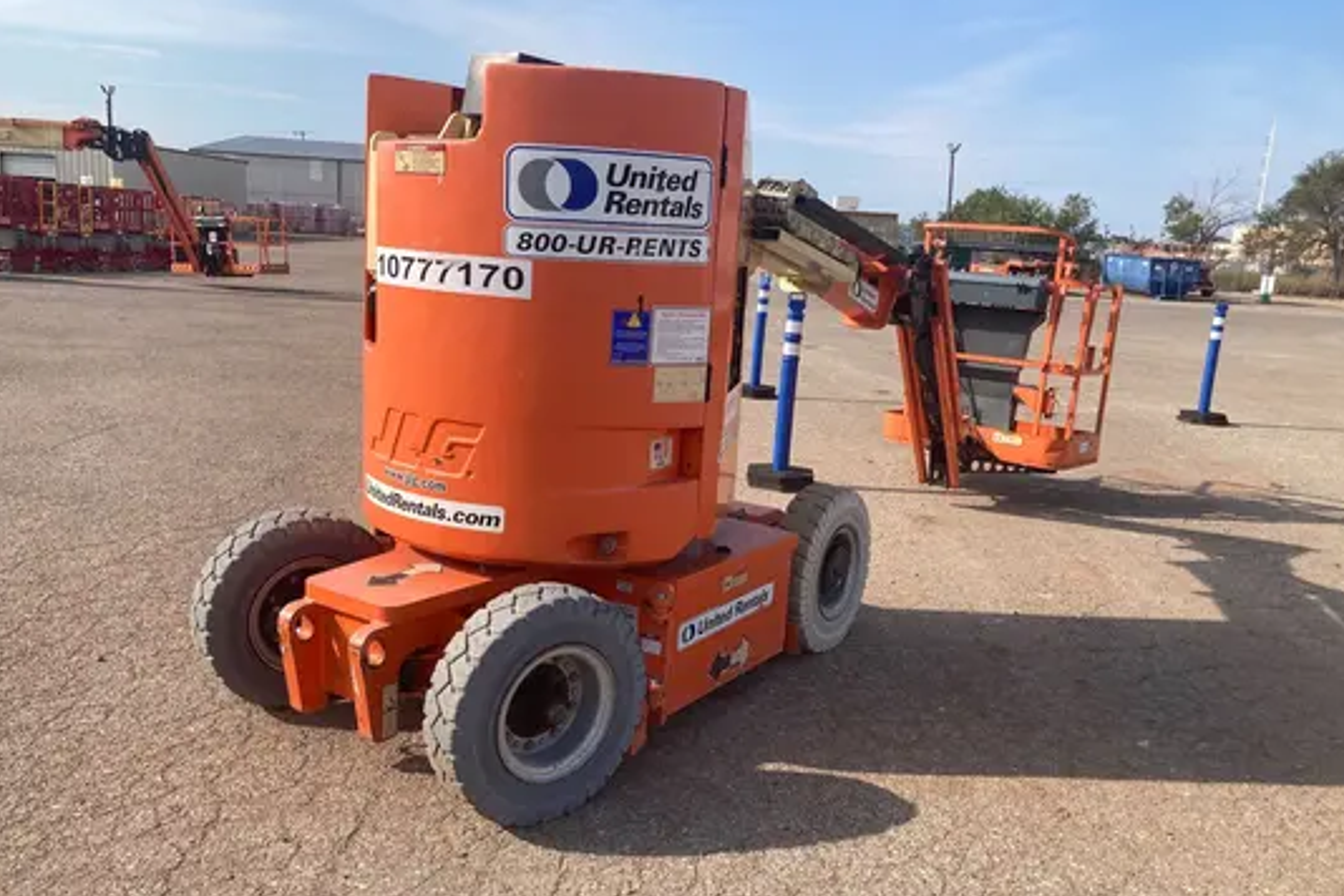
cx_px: 685
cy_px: 479
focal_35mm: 30
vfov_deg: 43.6
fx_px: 1120
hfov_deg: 61.9
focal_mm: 3.99
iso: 20
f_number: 1.8
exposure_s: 1/1675
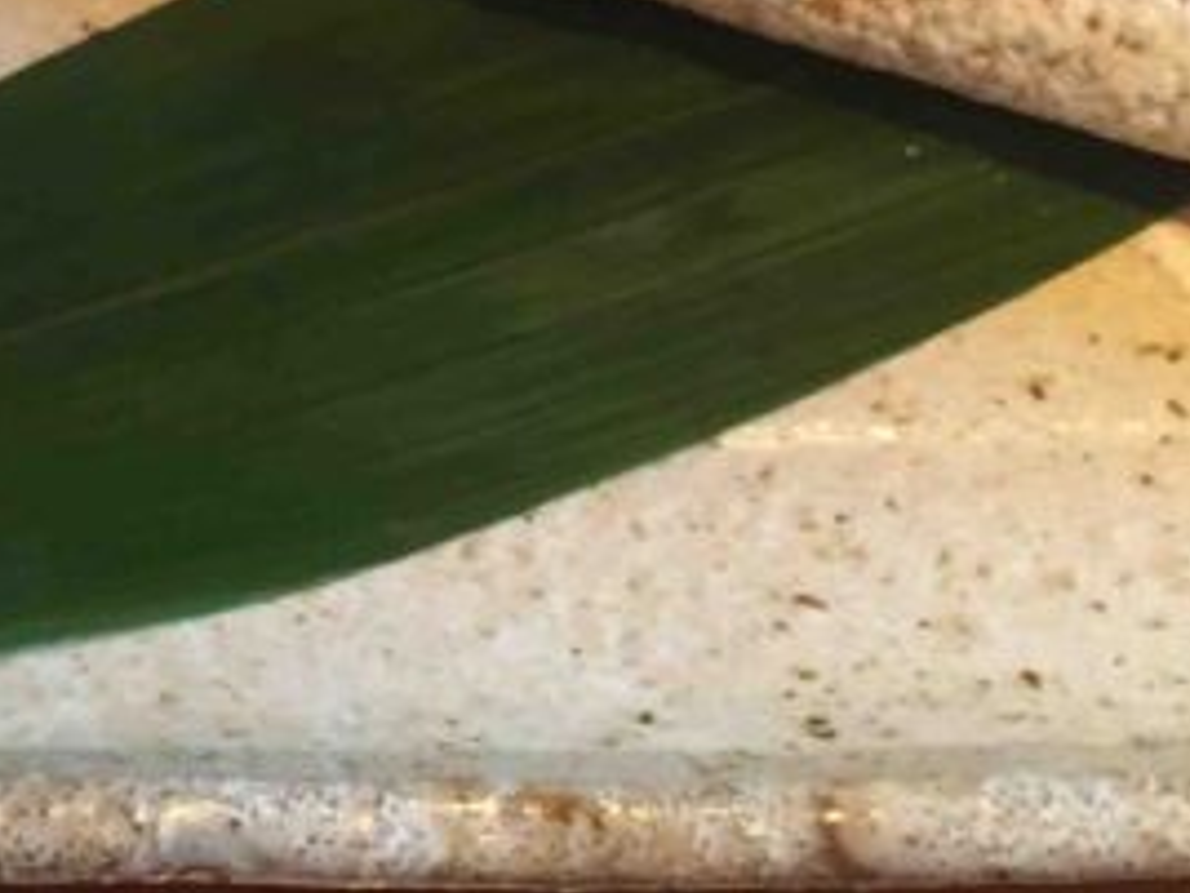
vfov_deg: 16.0
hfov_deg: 20.0
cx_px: -226
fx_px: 3163
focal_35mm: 92
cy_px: 253
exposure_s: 1/33
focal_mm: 4.15
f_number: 2.2
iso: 160
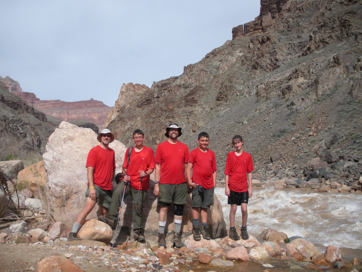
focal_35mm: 36
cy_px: 136
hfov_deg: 51.4
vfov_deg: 39.7
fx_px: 376
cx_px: 181
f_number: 3.5
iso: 64
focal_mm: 6.3
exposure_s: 1/896
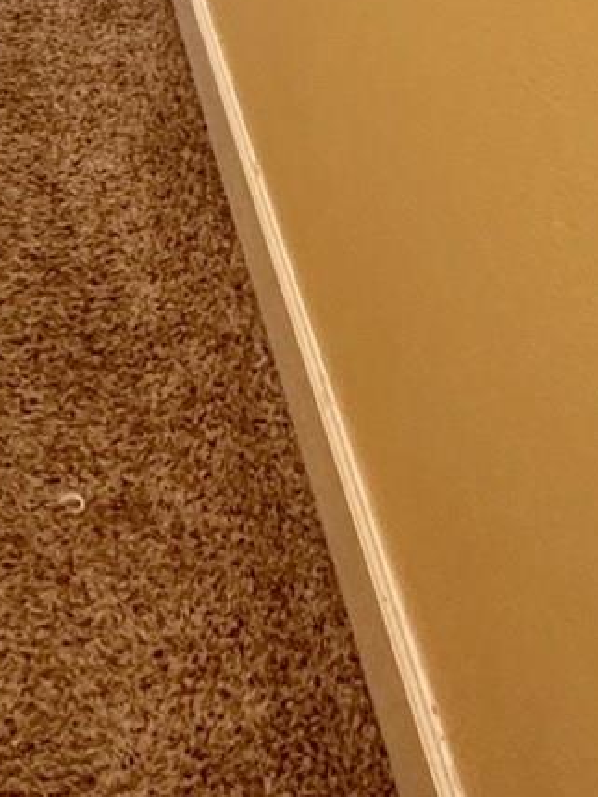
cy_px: -680
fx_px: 1726
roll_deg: -2.5
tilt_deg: -6.6
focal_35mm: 75
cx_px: 61
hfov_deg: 19.3
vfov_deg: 19.0
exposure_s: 1/63
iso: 320
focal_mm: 2.22
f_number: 2.2
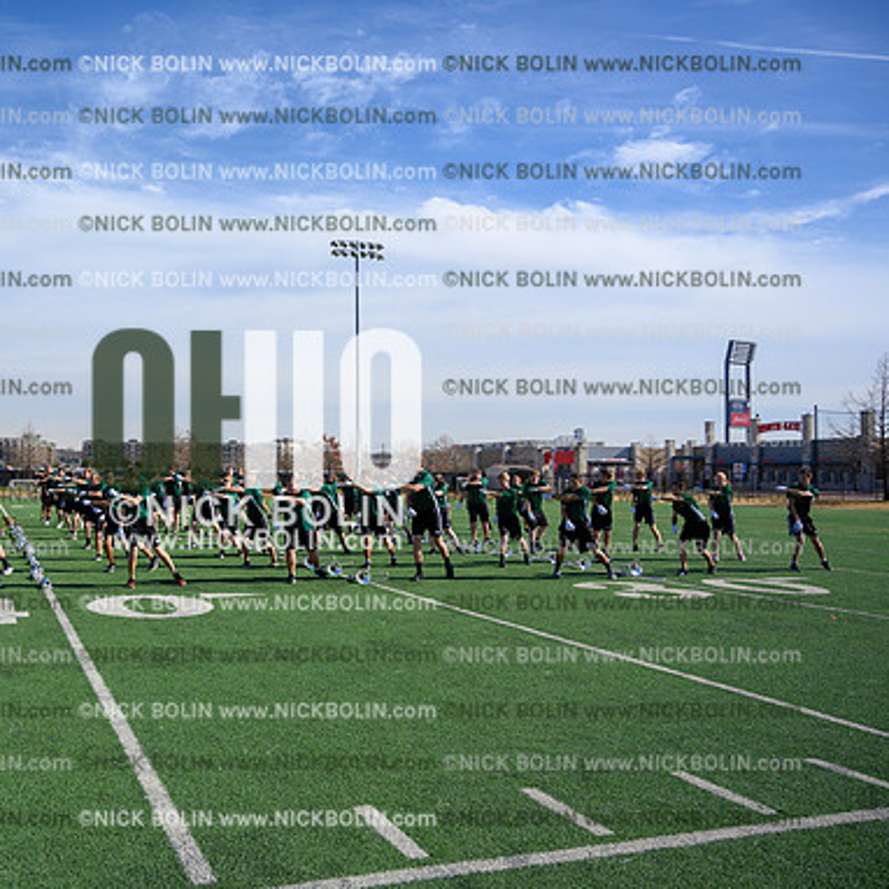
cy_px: 441
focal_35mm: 31
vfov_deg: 52.5
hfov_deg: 51.0
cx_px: 256
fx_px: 901
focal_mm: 24
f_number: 4
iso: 125
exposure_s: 1/1600
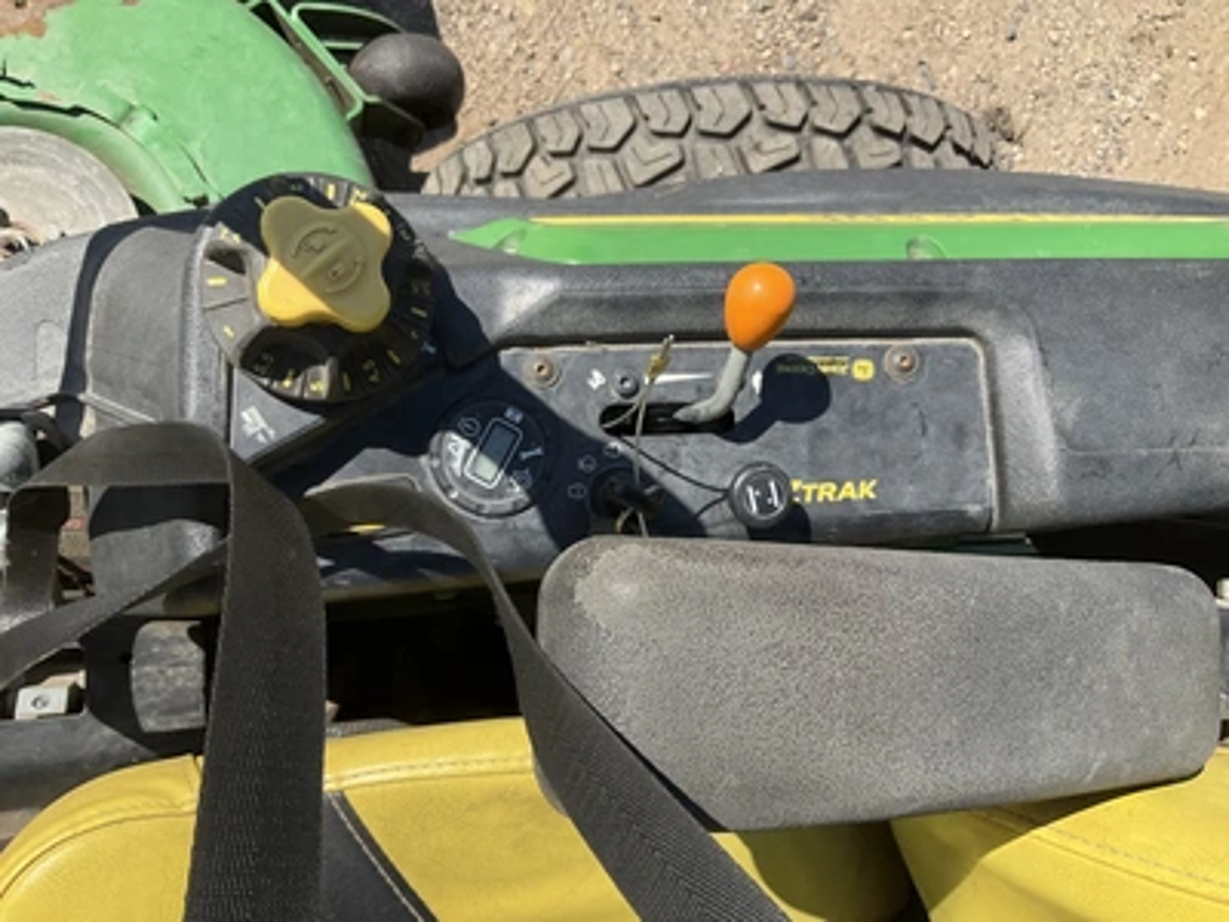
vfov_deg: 48.2
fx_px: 1030
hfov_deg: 61.7
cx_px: 614
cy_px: 461
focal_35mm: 29
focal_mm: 3
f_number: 1.8
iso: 25
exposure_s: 1/1377
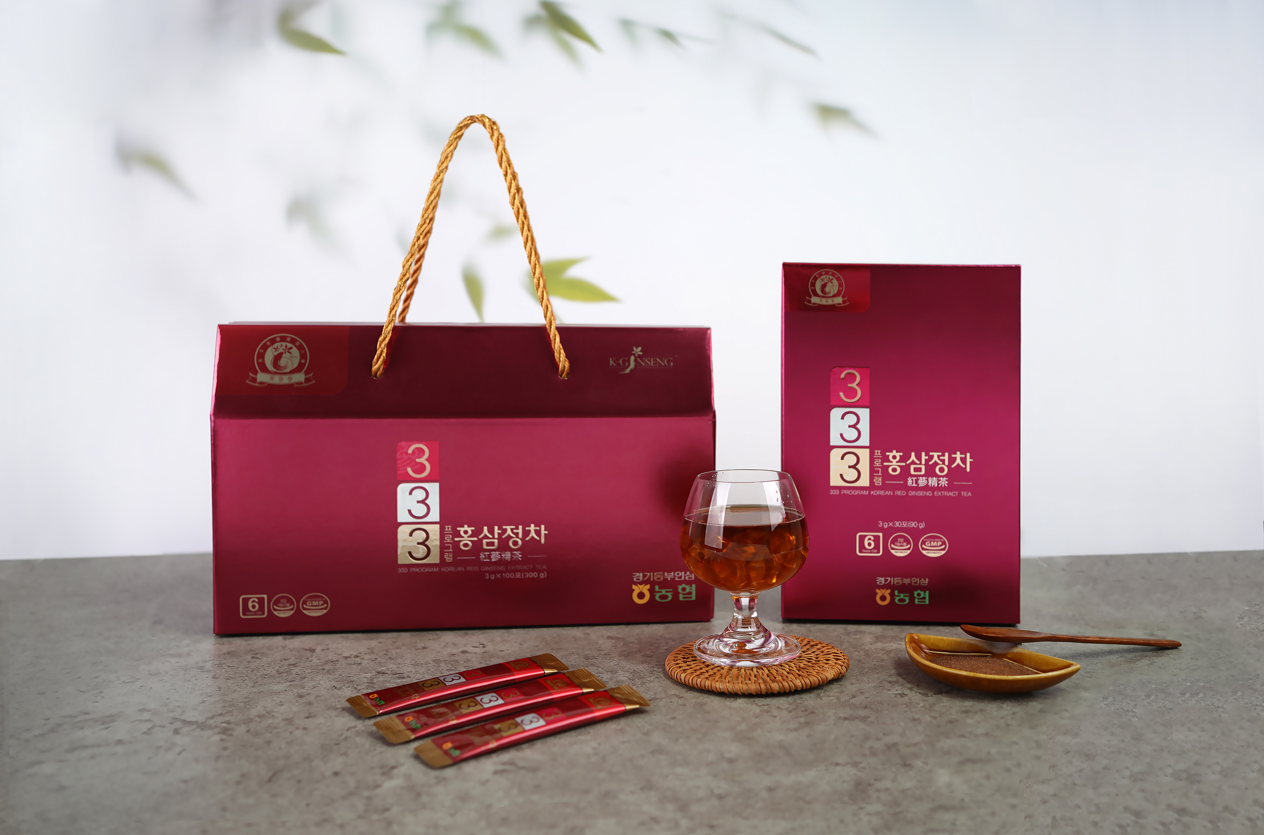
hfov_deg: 54.6
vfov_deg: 37.6
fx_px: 1225
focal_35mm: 35
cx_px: 632
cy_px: 418
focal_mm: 35
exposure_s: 1/25
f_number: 3.5
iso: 50
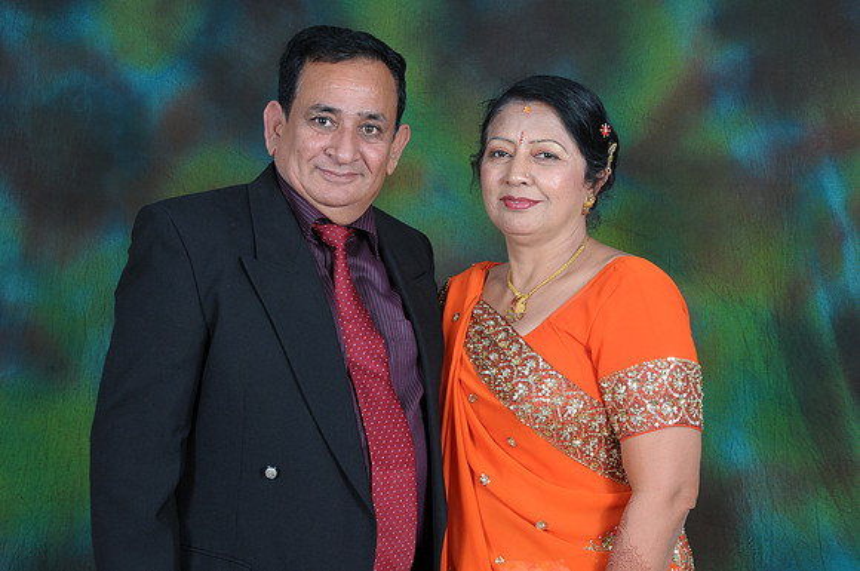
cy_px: 286
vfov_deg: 21.5
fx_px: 1503
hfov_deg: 31.9
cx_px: 430
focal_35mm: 63
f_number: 10
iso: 200
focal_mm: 42
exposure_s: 1/200
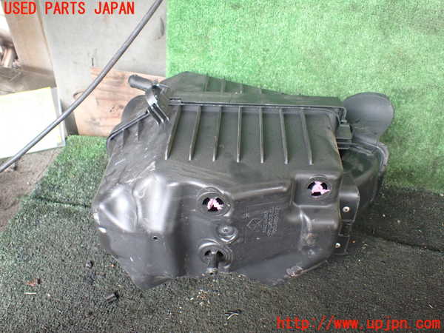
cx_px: 222
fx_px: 385
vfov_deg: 46.8
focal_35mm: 30
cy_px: 166
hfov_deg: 60.0
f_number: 2.3
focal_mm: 5.4
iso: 800
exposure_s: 1/100
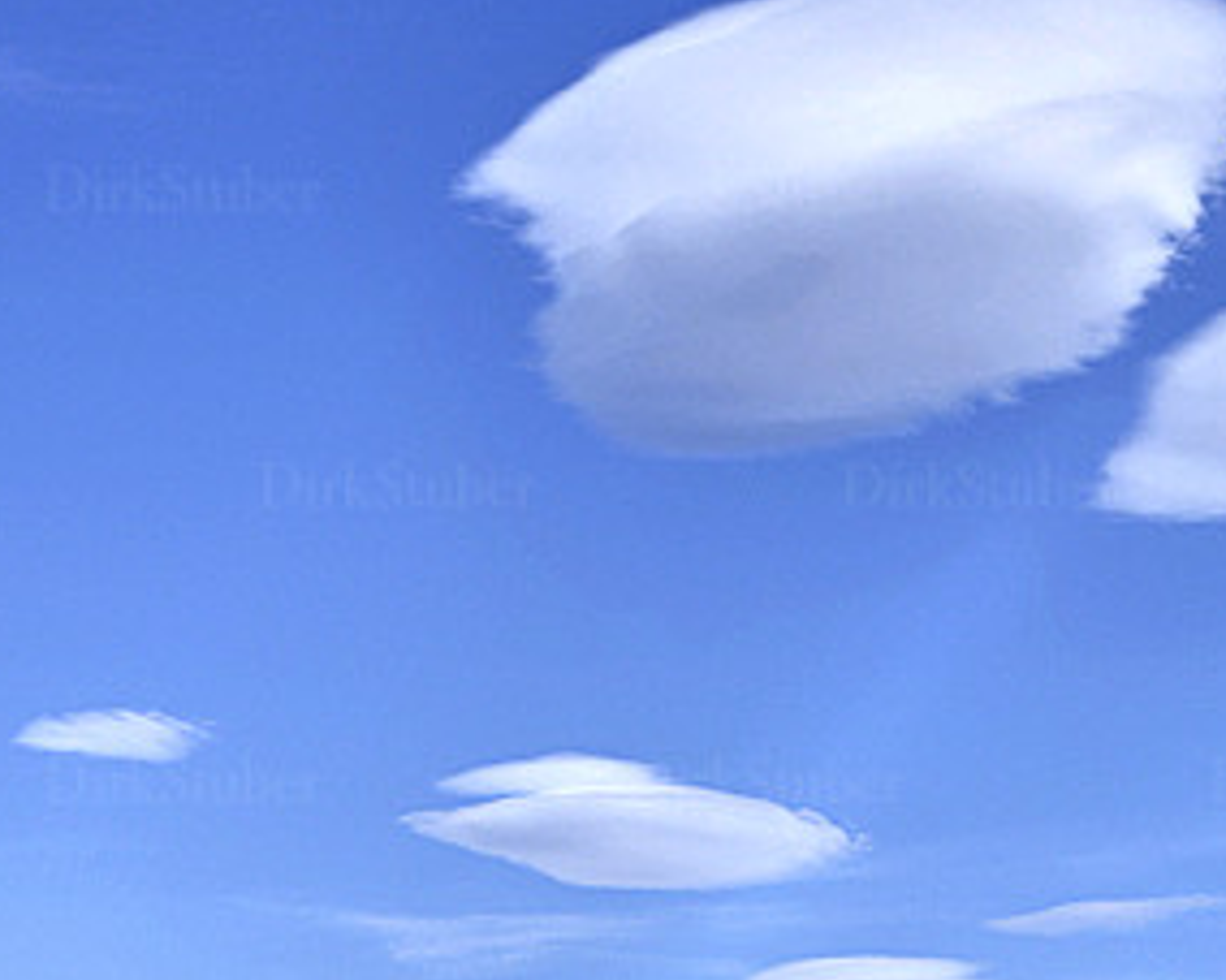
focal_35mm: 135
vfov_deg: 11.4
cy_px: 343
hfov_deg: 14.2
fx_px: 4897
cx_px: 268
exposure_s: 1/160
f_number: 13
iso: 100
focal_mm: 60
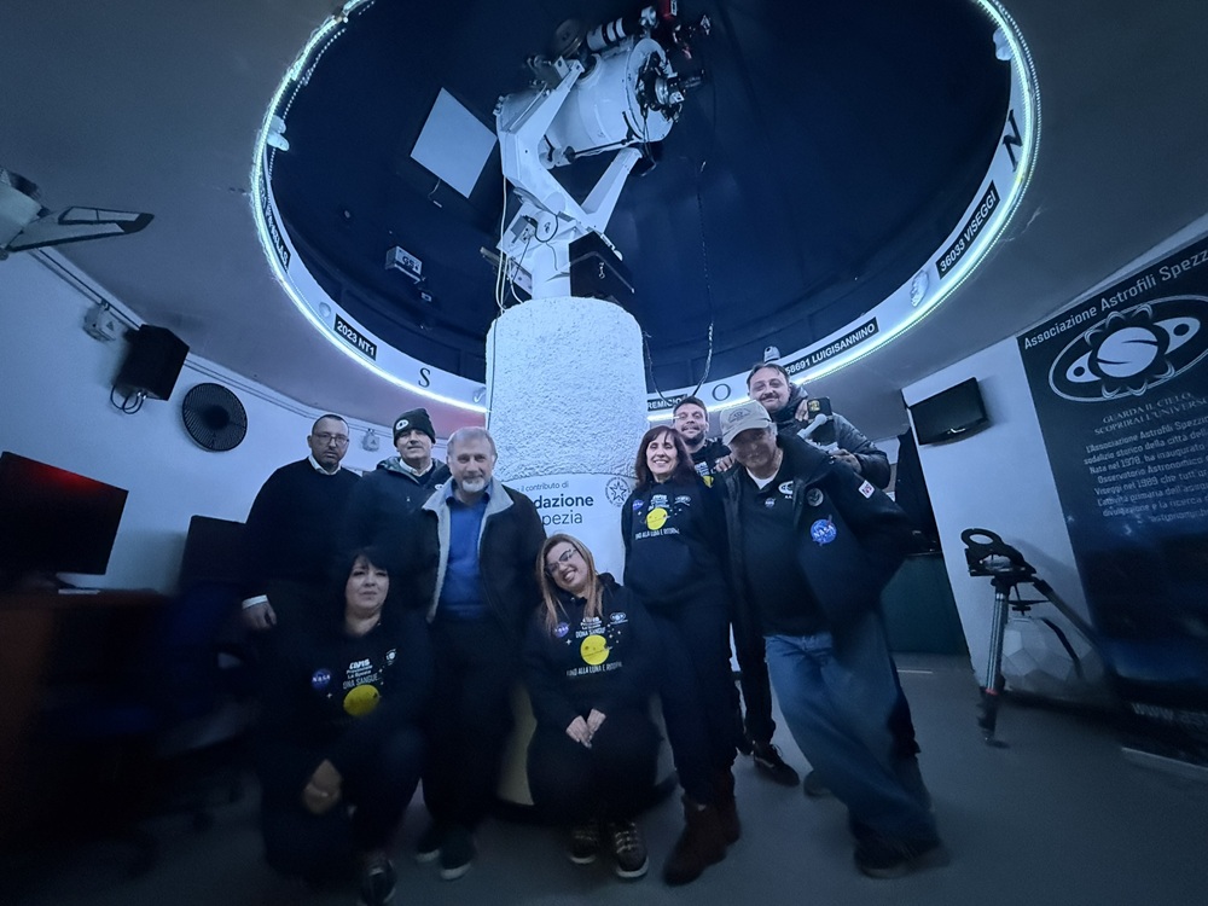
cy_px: 453
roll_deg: +3.4
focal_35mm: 14
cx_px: 604
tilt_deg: +15.5
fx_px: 489
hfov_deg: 102.1
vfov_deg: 85.7
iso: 1250
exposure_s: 1/33
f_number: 2.2
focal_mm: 2.22
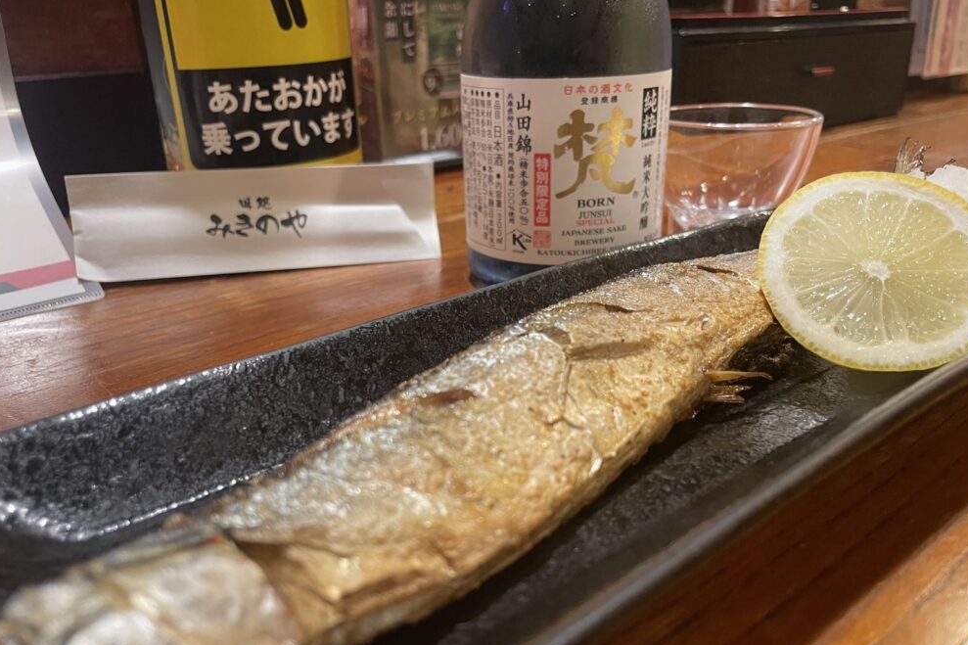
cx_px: 481
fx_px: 753
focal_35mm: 28
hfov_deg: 65.5
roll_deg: +1.7
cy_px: 359
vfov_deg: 46.3
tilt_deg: -23.0
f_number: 1.6
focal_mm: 4.2
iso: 400
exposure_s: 1/40
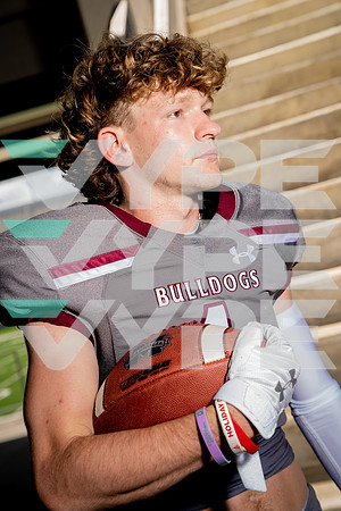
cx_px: 170
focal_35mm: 59
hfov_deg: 23.0
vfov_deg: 33.9
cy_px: 256
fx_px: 838
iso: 100
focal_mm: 59
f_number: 5
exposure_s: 1/250
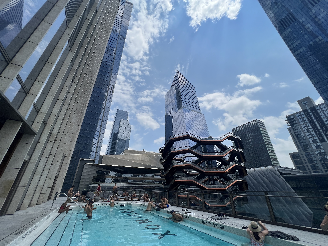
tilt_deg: +27.2
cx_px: 164
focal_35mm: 13
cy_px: 123
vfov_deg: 89.9
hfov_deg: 106.2
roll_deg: -0.4
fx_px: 123
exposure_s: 1/4587
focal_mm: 1.57
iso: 32
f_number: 1.8
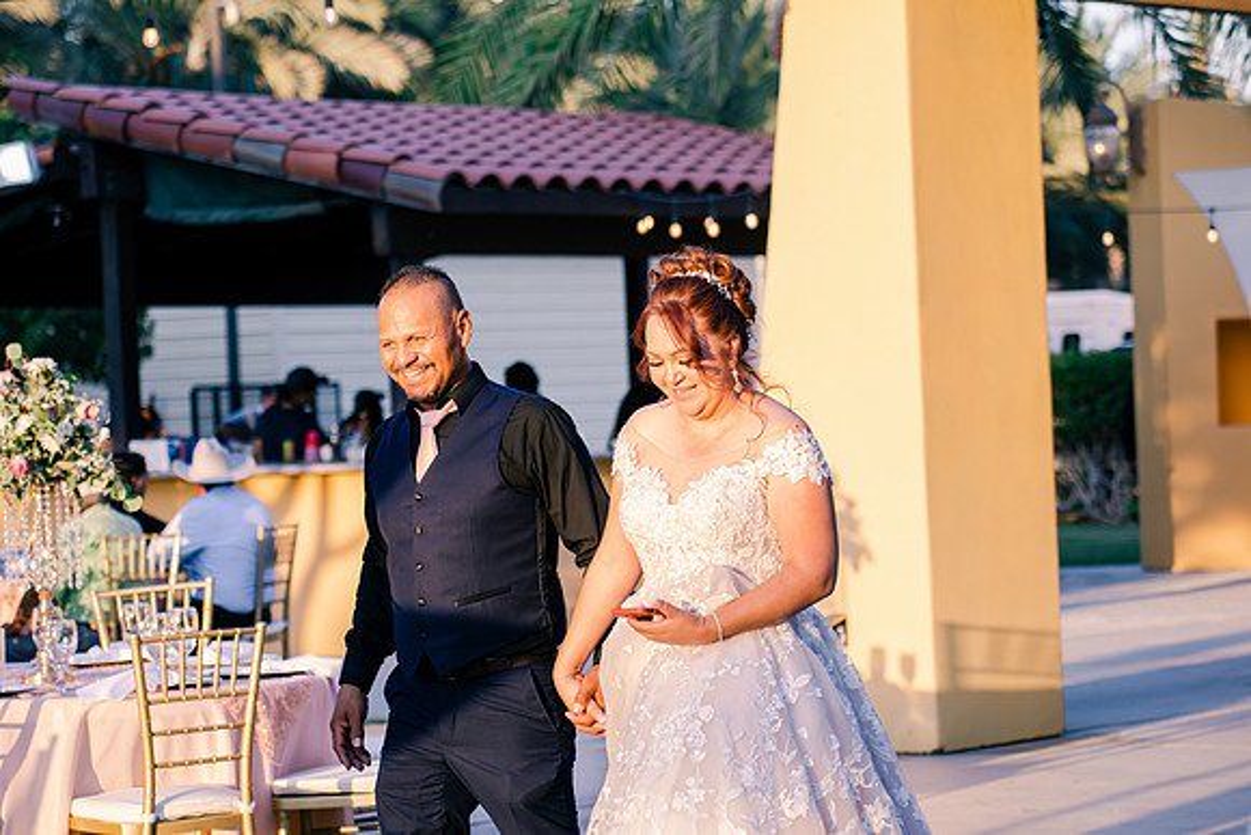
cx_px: 626
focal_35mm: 112
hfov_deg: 18.3
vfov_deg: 12.2
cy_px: 418
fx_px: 3893
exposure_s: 1/400
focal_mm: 75
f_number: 2.8
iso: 200
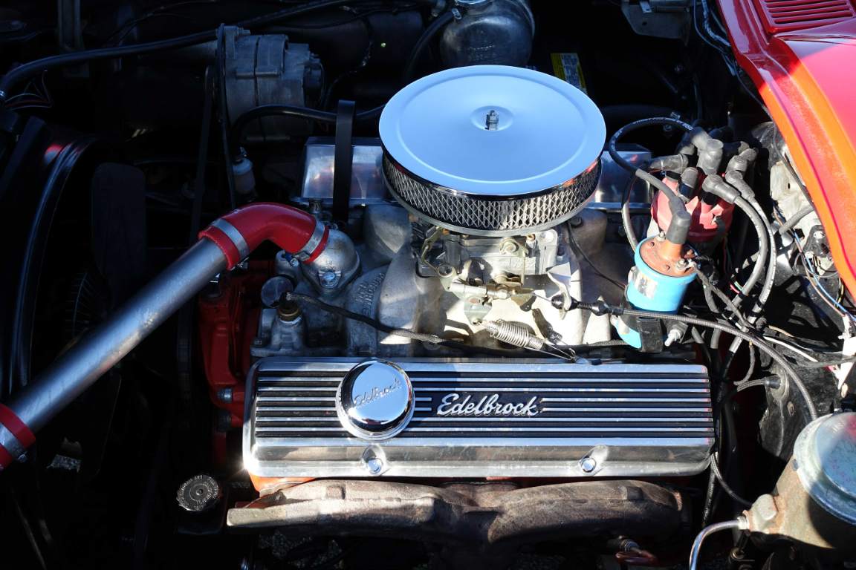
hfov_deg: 50.7
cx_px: 428
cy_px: 285
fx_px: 903
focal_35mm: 38
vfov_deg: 35.1
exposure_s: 1/200
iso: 125
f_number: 4
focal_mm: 14.1
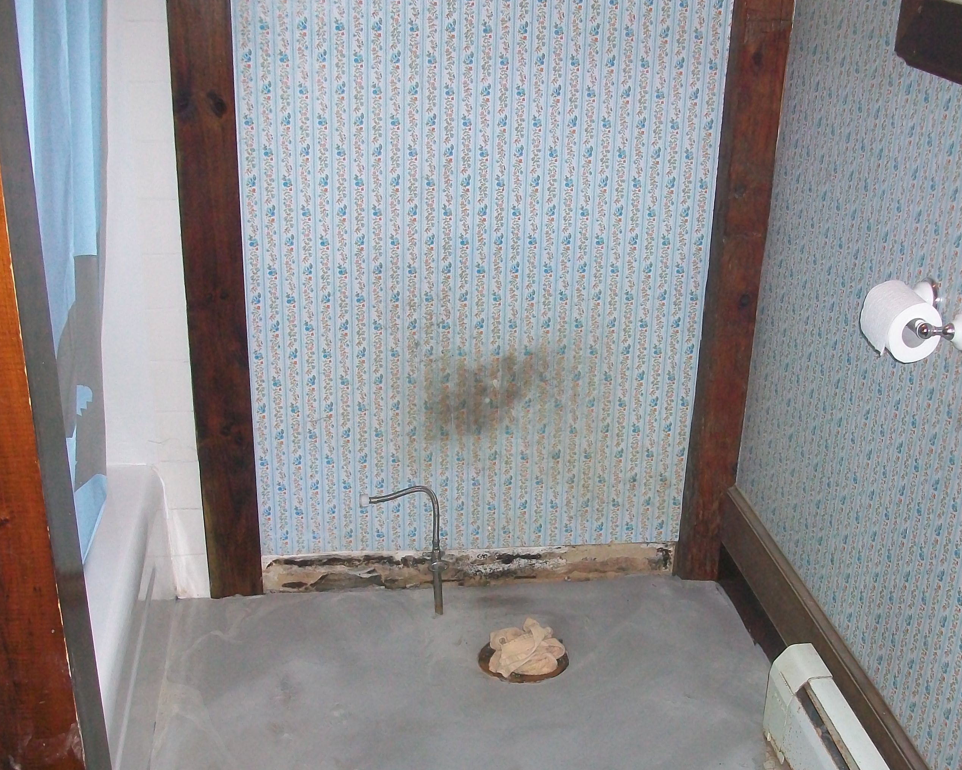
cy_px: 498
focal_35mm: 45
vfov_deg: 33.2
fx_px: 1281
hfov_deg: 41.1
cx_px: 518
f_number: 2.8
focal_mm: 5.7
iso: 160
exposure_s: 1/60
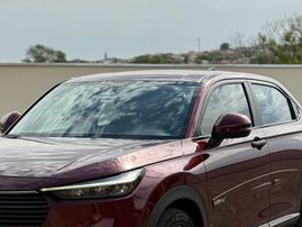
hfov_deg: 23.2
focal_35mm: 84
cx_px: 123
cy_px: 191
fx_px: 733
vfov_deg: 17.4
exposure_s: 1/4098
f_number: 1.78
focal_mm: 6.76
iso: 100
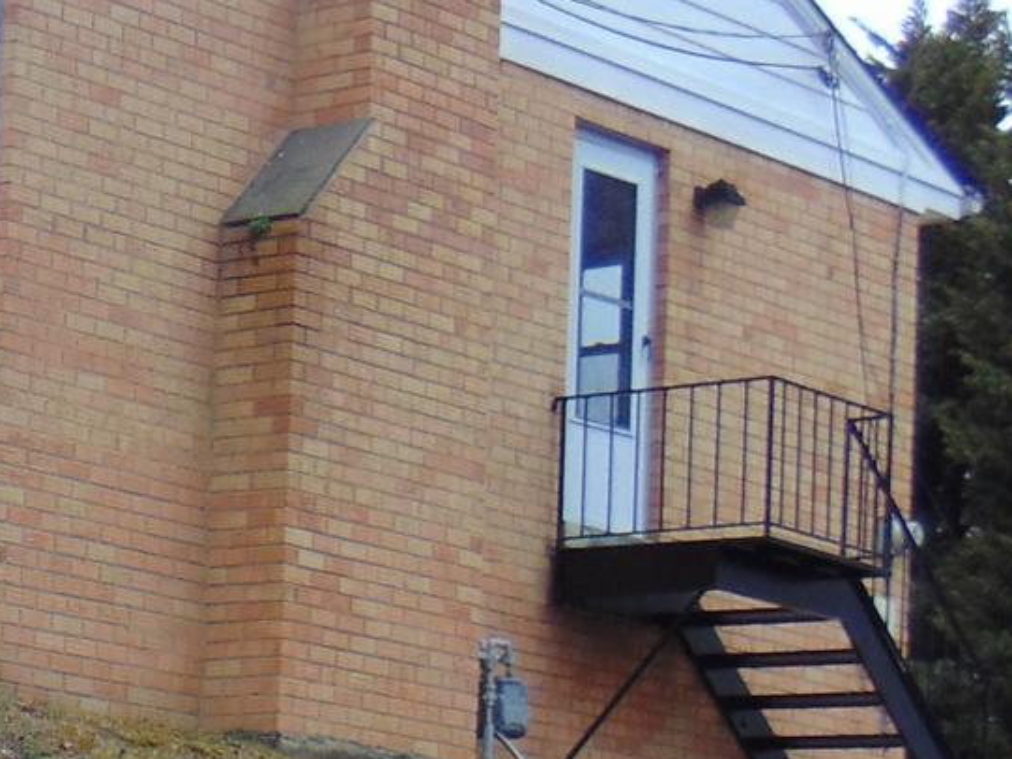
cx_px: -581
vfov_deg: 9.3
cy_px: 806
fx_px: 4649
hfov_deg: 11.8
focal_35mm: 159
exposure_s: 1/250
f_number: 3.3
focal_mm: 7.6
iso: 80
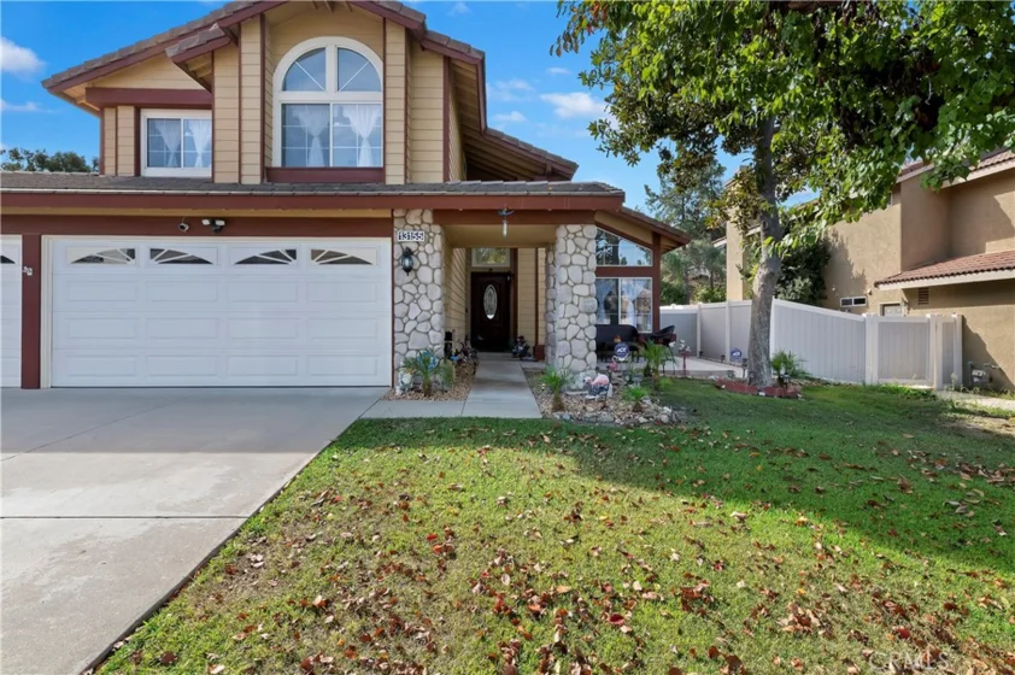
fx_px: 507
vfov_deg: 67.3
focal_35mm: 18
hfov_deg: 90.0
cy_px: 338
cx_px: 508
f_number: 20
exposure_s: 1/60
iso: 500
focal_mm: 18
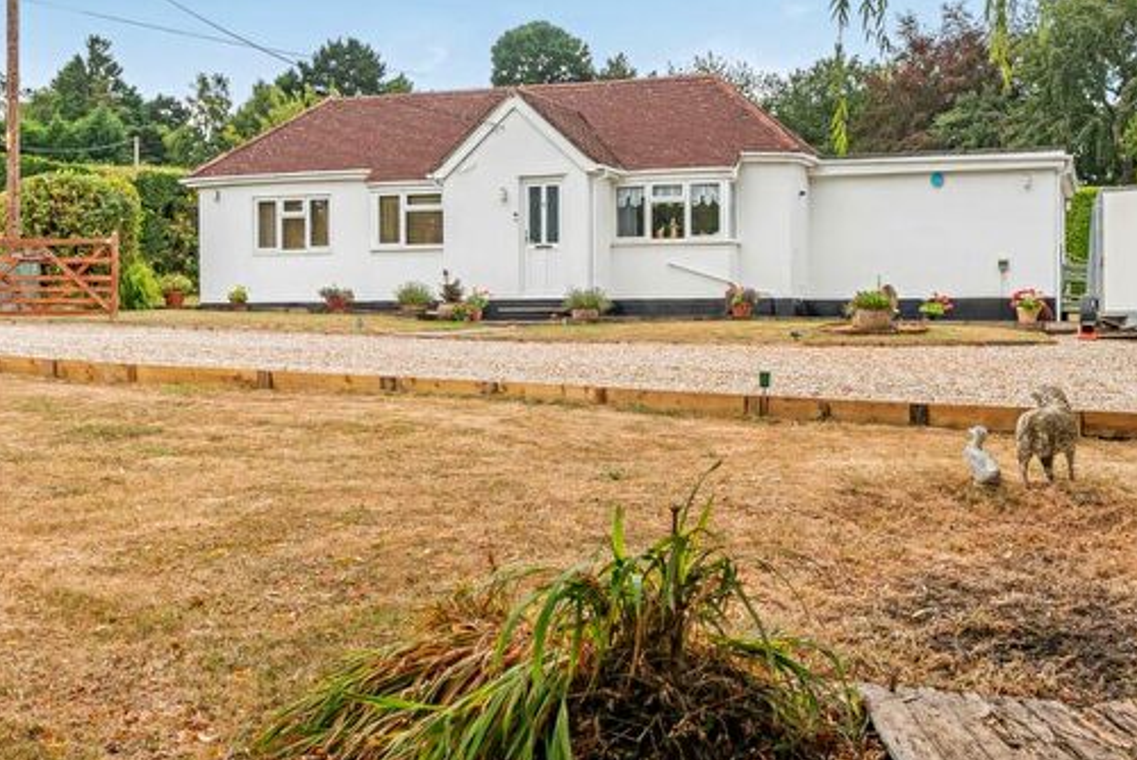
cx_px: 630
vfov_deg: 31.9
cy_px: 324
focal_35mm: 42
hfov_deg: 46.3
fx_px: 1327
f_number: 8
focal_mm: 20
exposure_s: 1/320
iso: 400
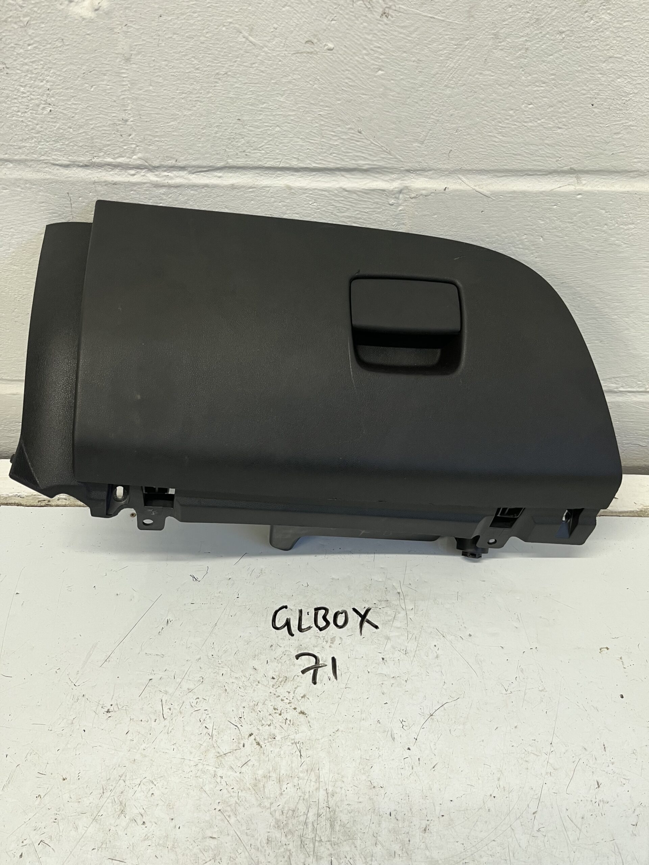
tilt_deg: -43.5
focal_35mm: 26
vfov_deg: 67.3
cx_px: 324
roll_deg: +1.5
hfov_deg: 53.1
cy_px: 432
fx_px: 650
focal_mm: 5.1
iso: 80
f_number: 1.6
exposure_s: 1/50
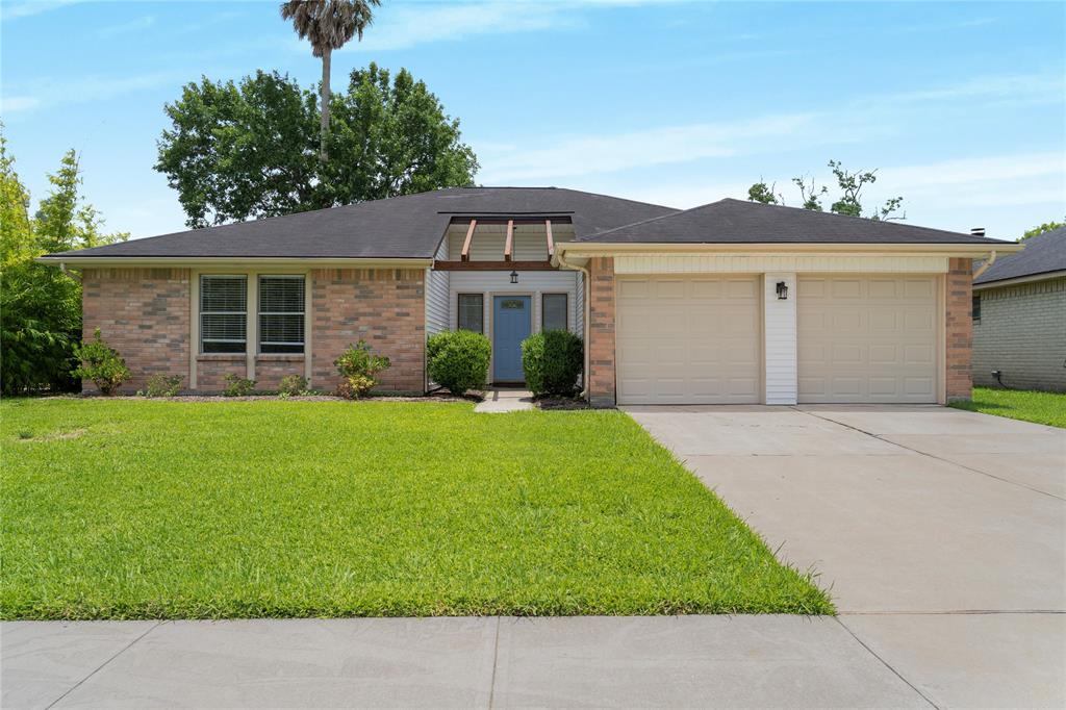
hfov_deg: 73.8
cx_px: 533
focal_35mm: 24
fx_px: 710
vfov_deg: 53.1
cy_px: 355
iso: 125
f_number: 5.6
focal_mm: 24
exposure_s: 1/400
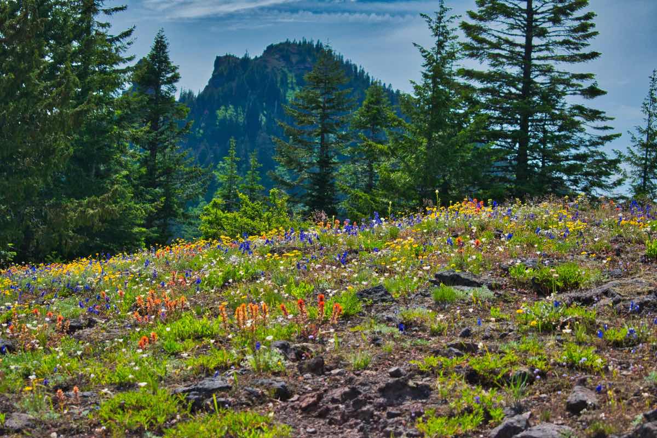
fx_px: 1506
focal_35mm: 82
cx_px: 328
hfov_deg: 24.6
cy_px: 219
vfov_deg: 16.6
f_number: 5.6
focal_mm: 55
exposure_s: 1/4000
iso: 800
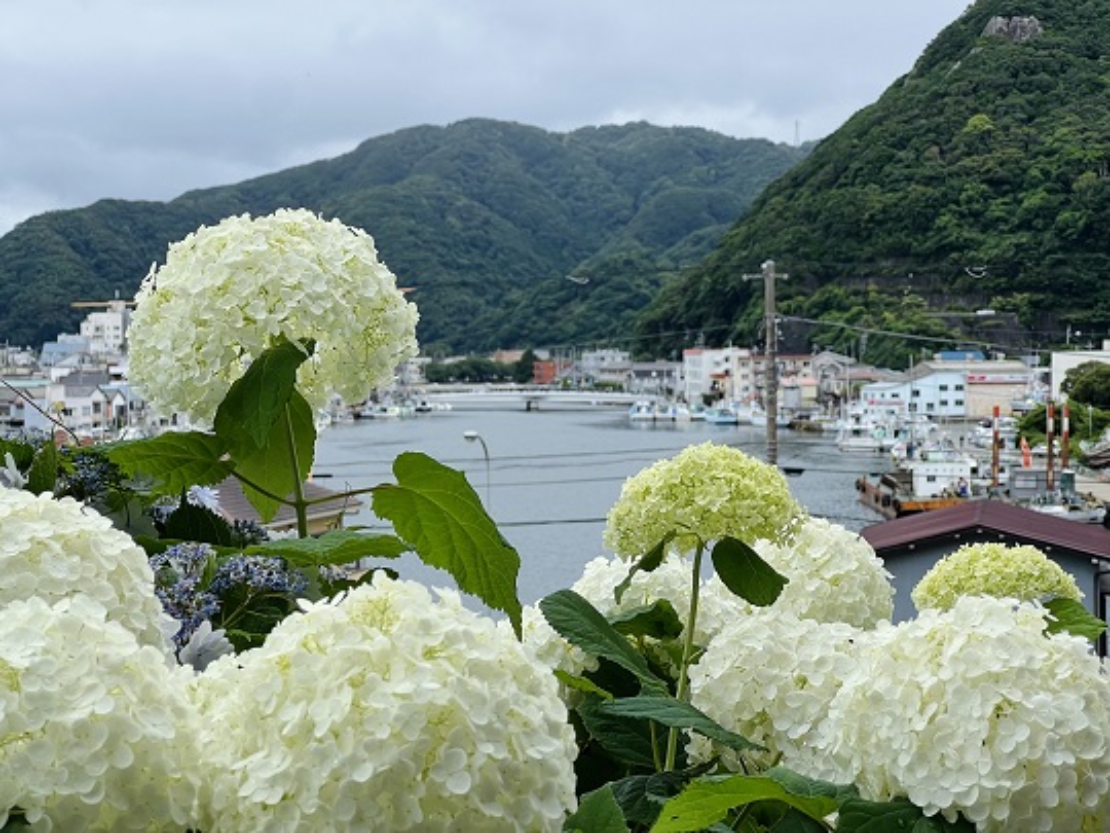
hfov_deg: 25.3
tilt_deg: -2.0
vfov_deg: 19.1
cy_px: 416
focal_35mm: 77
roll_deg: -0.5
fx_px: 2469
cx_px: 555
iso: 32
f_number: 2.8
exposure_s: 1/329
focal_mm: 9
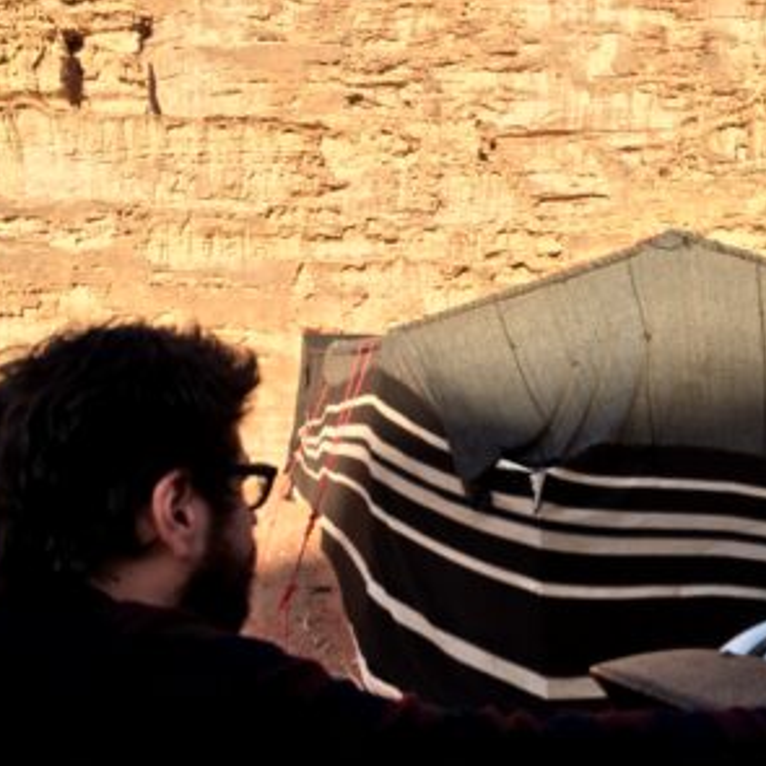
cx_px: 402
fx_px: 901
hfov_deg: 46.0
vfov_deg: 46.0
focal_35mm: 36
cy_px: 379
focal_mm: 4.12
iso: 32
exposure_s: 1/1244
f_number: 2.2
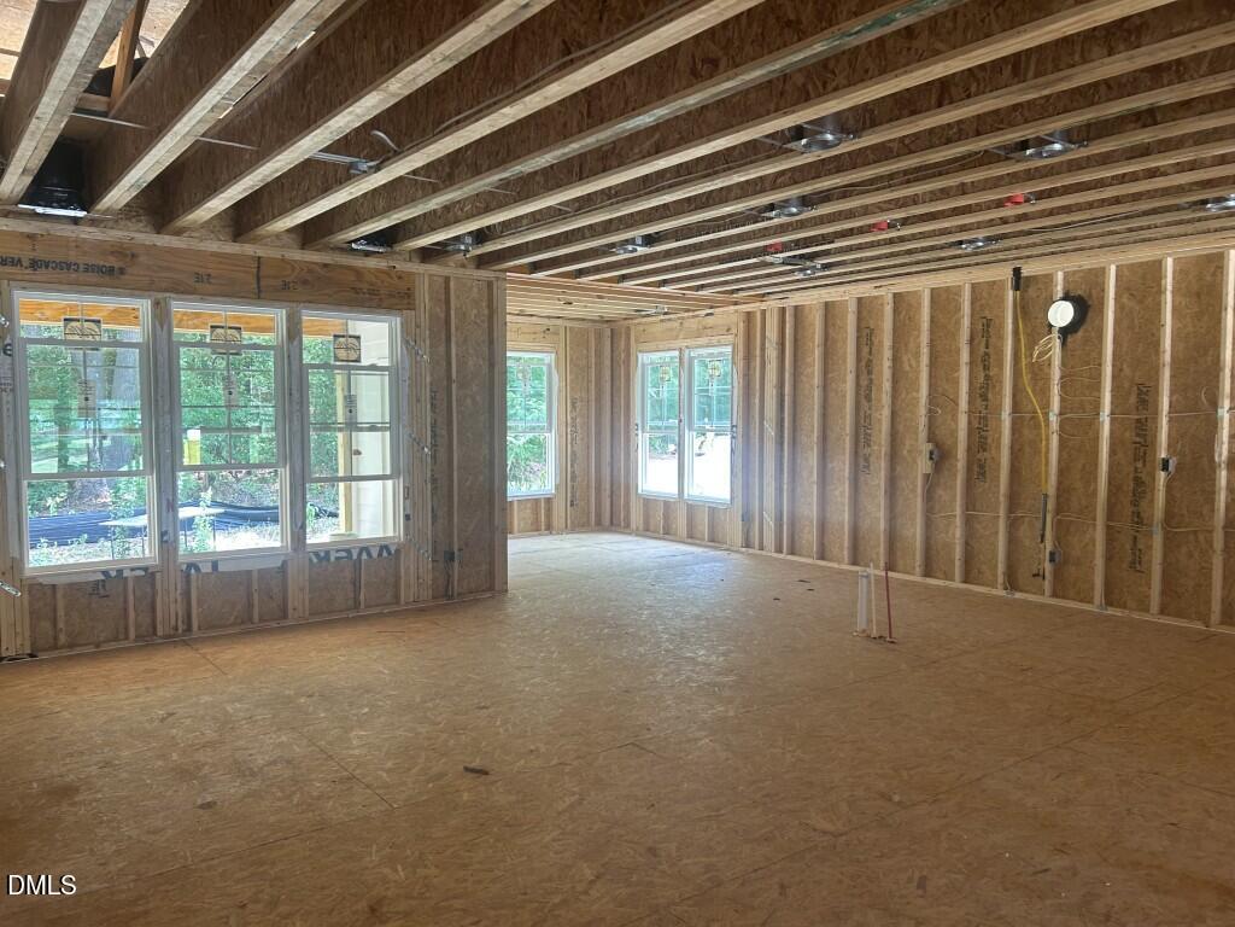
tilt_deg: -3.1
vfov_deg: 53.1
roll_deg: +0.7
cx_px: 618
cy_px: 464
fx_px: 928
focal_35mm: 26
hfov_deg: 67.3
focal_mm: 5.7
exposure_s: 1/121
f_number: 1.5
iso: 80
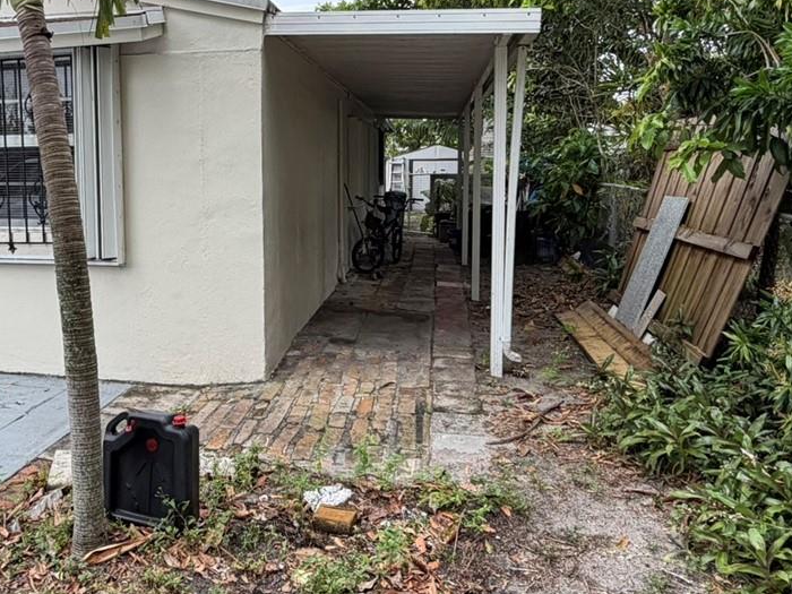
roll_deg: +0.7
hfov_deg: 55.4
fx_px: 732
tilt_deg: -4.8
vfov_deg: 43.9
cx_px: 253
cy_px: 227
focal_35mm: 32
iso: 50
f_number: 2.2
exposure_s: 1/319
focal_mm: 2.22
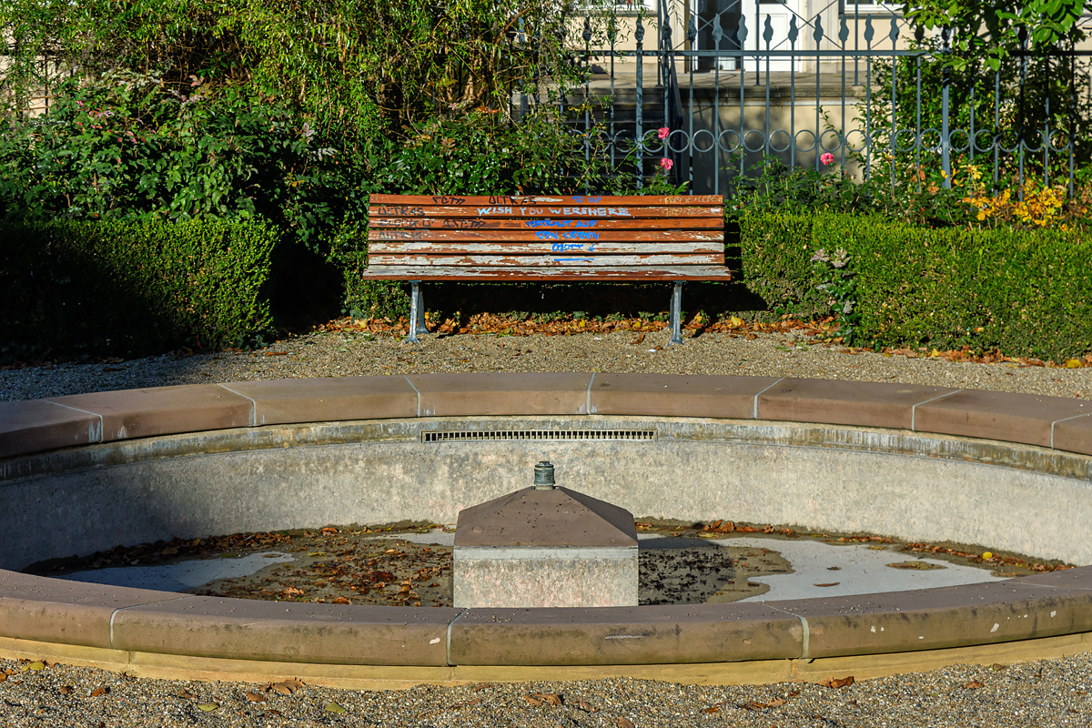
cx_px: 546
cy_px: 364
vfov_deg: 20.6
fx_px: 2002
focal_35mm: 66
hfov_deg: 30.5
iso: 200
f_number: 7.1
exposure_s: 1/2000
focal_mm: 44
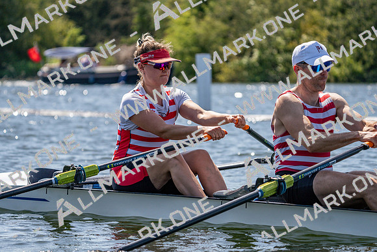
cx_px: 188
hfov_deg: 10.3
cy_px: 126
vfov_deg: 6.9
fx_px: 2095
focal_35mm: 200
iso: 320
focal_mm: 200
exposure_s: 1/2000
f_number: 5.6
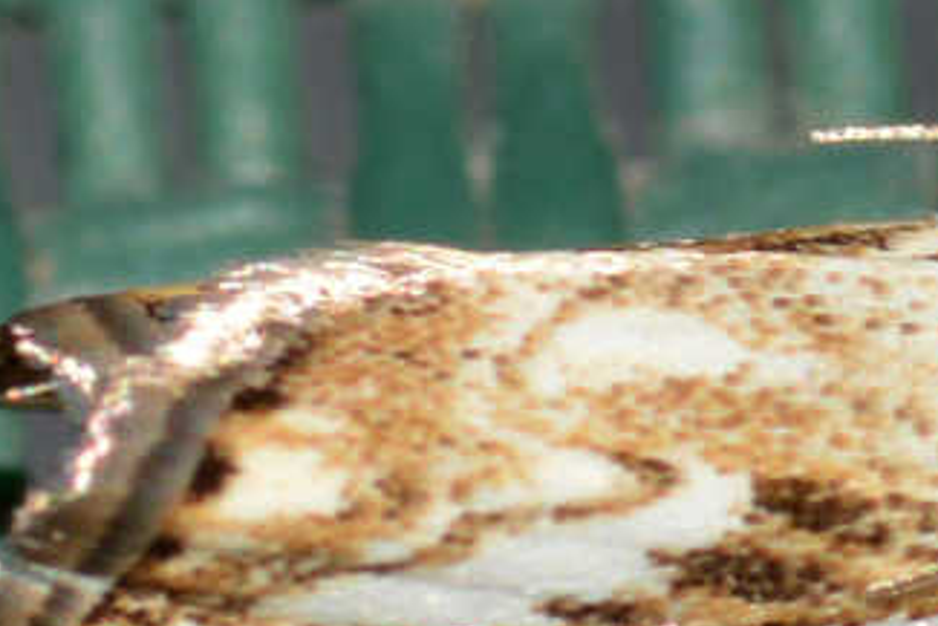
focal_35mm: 443
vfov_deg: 3.1
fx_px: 11547
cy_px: 548
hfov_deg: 4.6
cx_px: 1189
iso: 100
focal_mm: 100
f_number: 20
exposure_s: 1/200
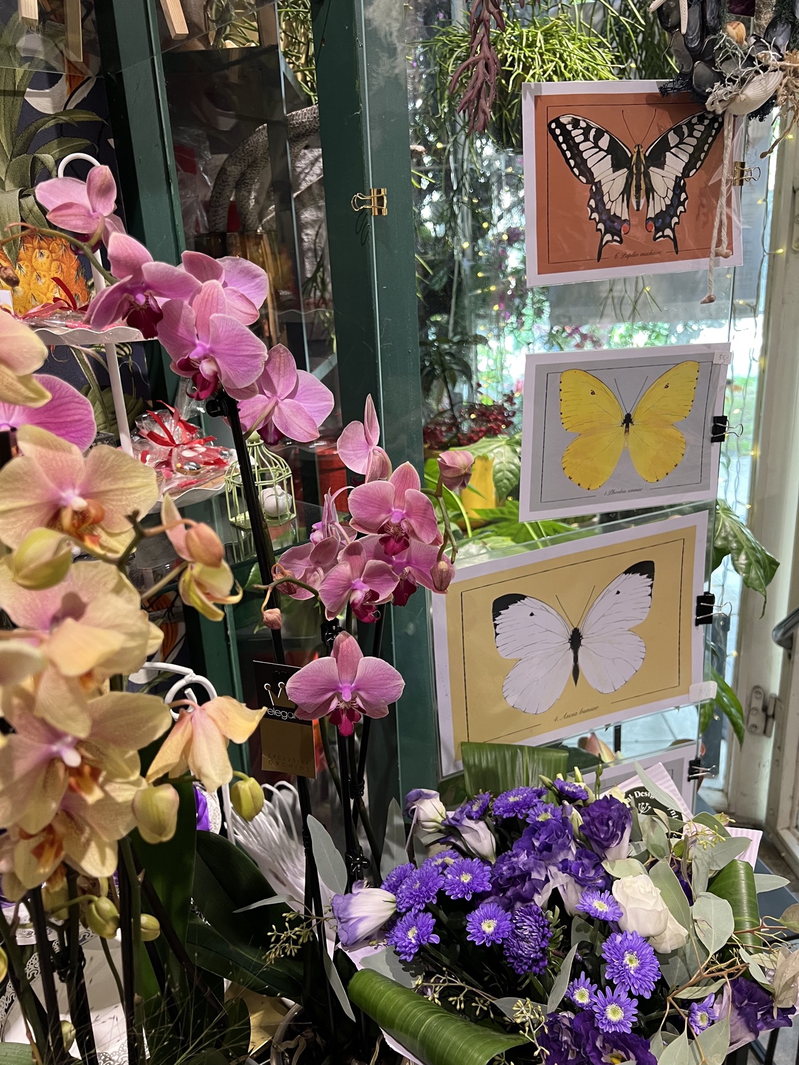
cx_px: 400
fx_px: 800
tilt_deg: -16.8
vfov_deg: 67.3
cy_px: 532
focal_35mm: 26
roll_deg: +2.8
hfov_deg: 53.1
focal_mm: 5.7
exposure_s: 1/50
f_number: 1.5
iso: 200
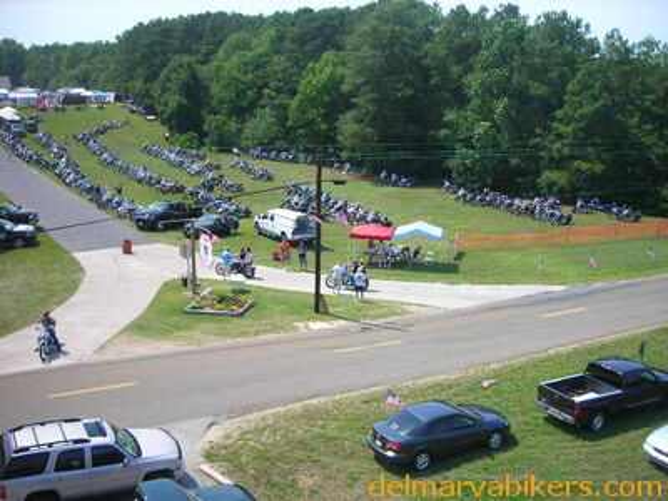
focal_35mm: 38
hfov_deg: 49.0
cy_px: 250
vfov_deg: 37.7
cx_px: 334
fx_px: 733
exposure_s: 1/414
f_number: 3.2
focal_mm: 6.3
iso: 50
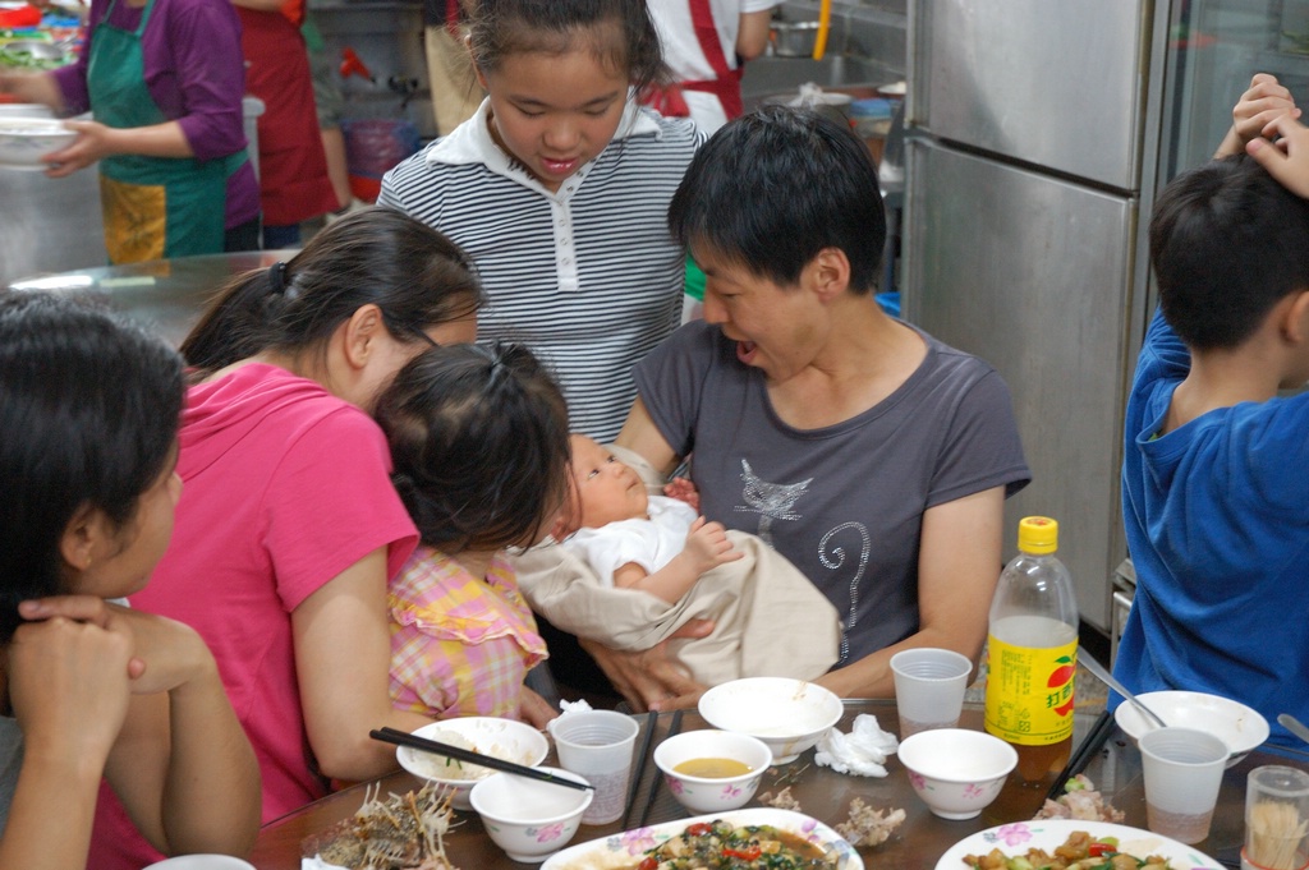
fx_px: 2180
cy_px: 435
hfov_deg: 33.4
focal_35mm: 60
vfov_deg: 22.6
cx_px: 654
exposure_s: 1/15
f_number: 4.5
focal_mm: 40
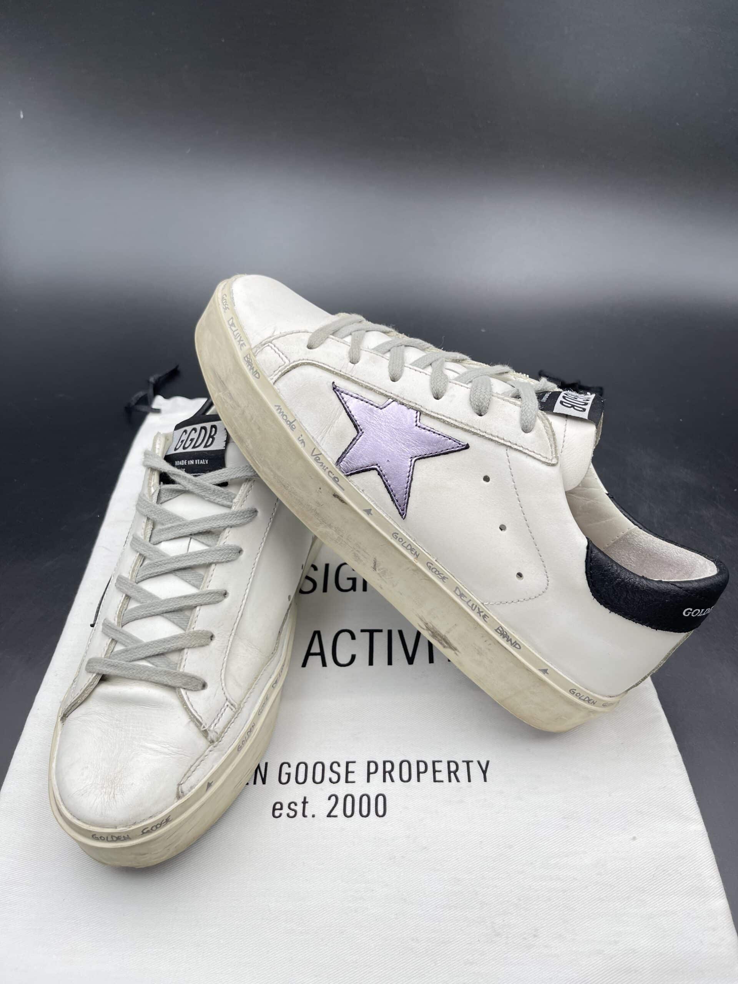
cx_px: 369
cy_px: 492
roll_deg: +2.6
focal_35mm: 25
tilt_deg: -44.1
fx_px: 711
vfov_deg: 69.4
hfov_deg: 54.9
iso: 32
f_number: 1.6
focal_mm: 5.1
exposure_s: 1/516
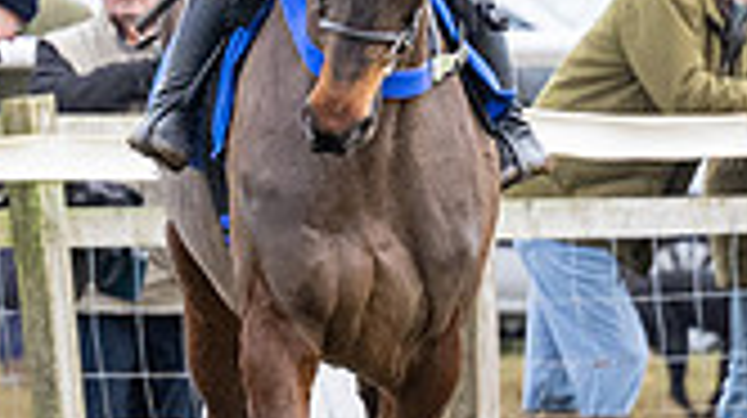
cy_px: 400
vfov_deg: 0.9
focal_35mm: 1352
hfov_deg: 1.6
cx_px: -393
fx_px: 26754
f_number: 4
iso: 800
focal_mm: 155
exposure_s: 1/1250
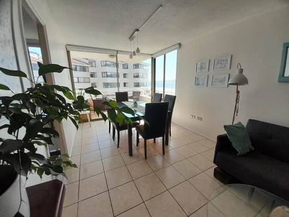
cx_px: 144
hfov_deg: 106.2
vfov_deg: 89.9
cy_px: 108
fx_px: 109
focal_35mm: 13
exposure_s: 1/299
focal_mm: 1.13
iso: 40
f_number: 2.2
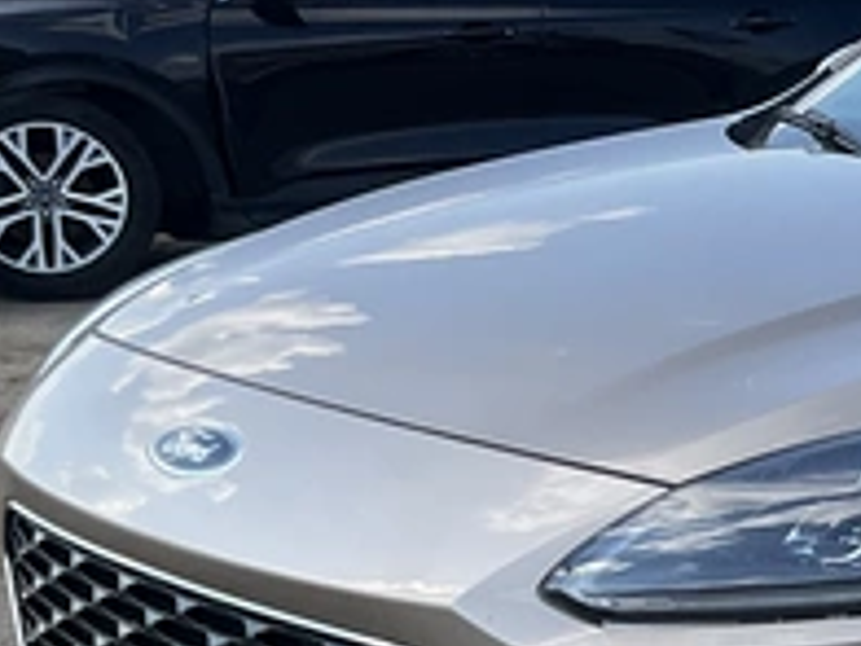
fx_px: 2761
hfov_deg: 16.2
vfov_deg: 13.3
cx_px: 1292
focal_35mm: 111
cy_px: 415
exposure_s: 1/1076
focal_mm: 3
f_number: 1.8
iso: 25
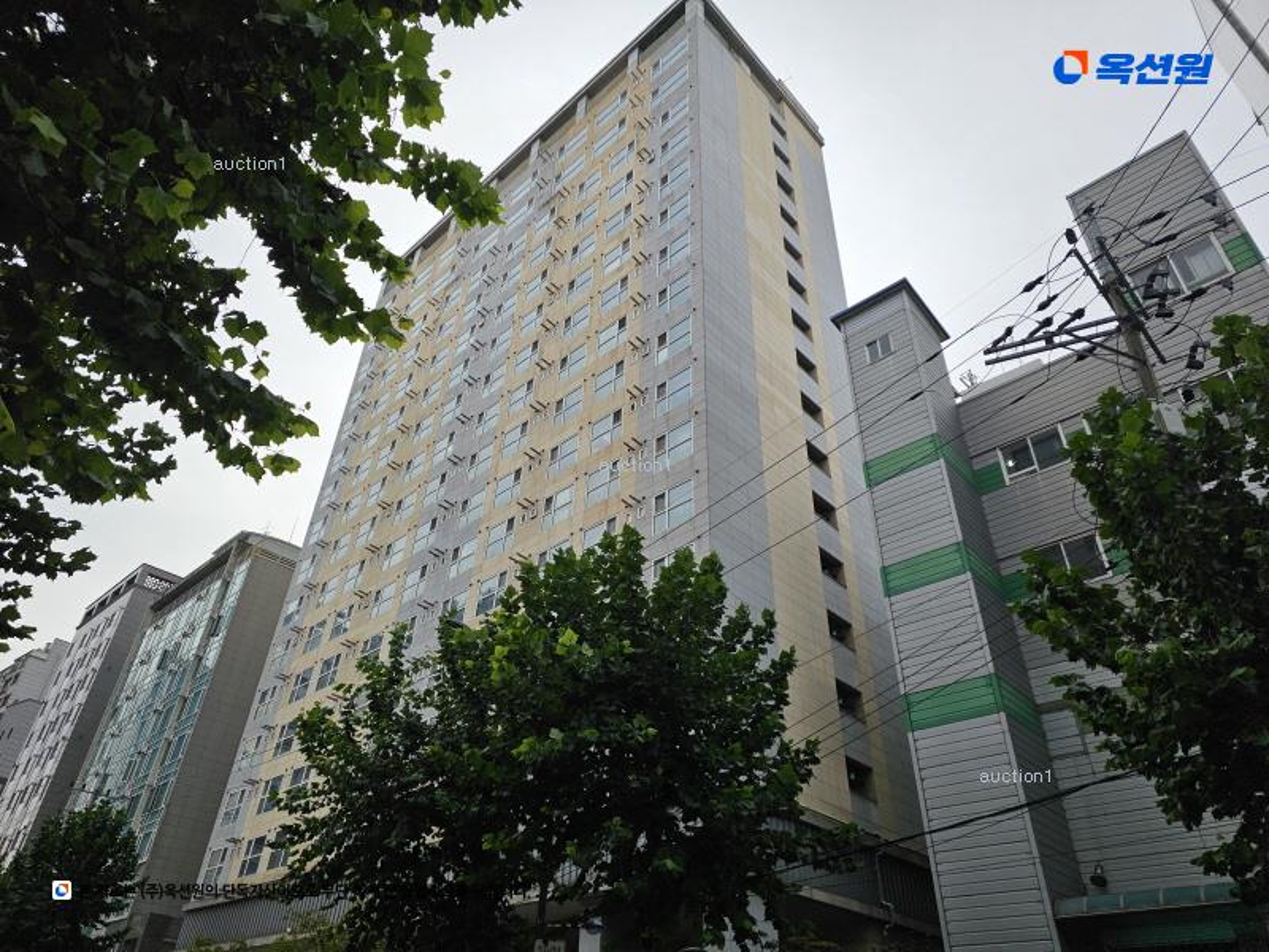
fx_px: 843
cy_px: 476
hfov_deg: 73.9
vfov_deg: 58.9
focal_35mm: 23
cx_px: 634
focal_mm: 6.3
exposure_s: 1/994
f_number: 1.7
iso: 12
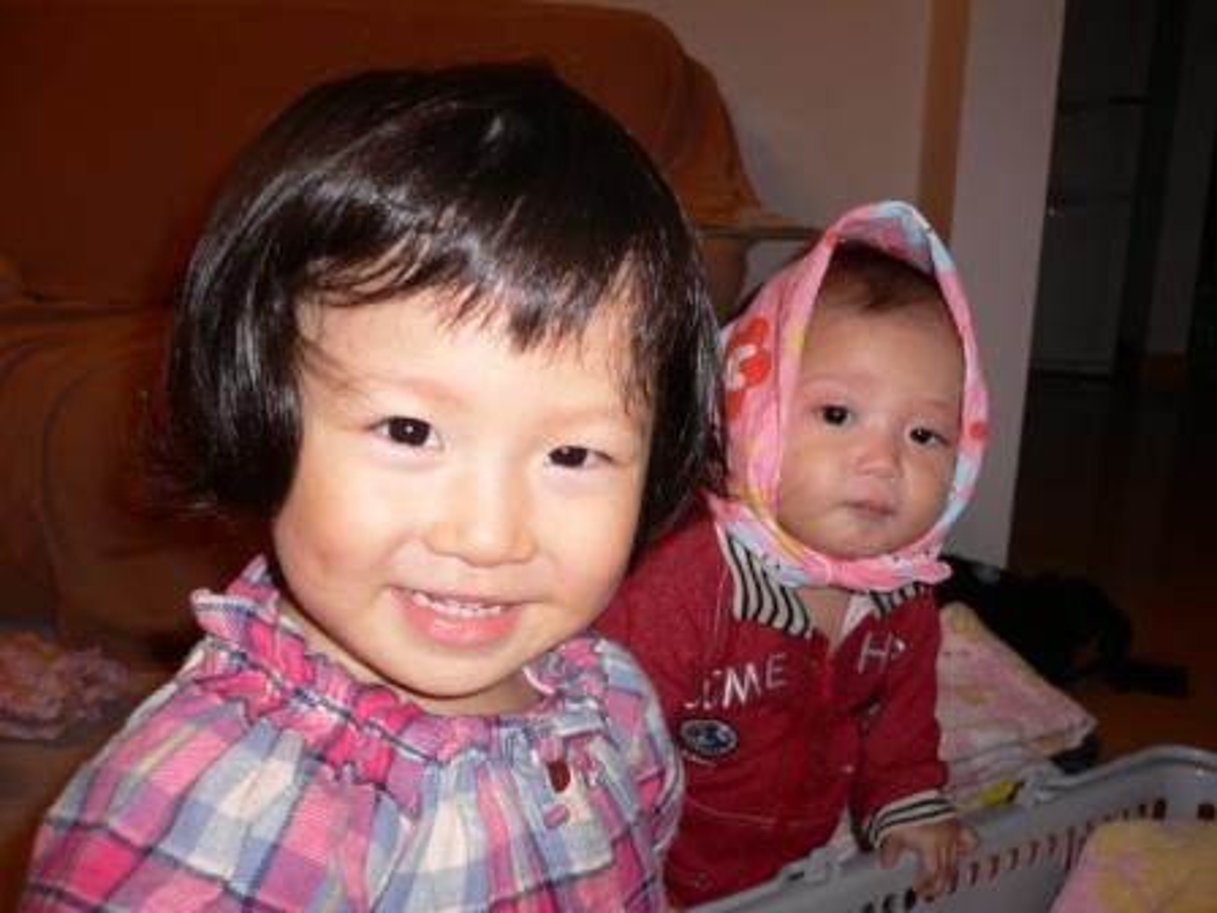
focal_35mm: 35
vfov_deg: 40.7
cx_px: 608
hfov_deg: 52.6
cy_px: 456
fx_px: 1231
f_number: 2.8
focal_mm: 5.8
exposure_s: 1/60
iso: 80
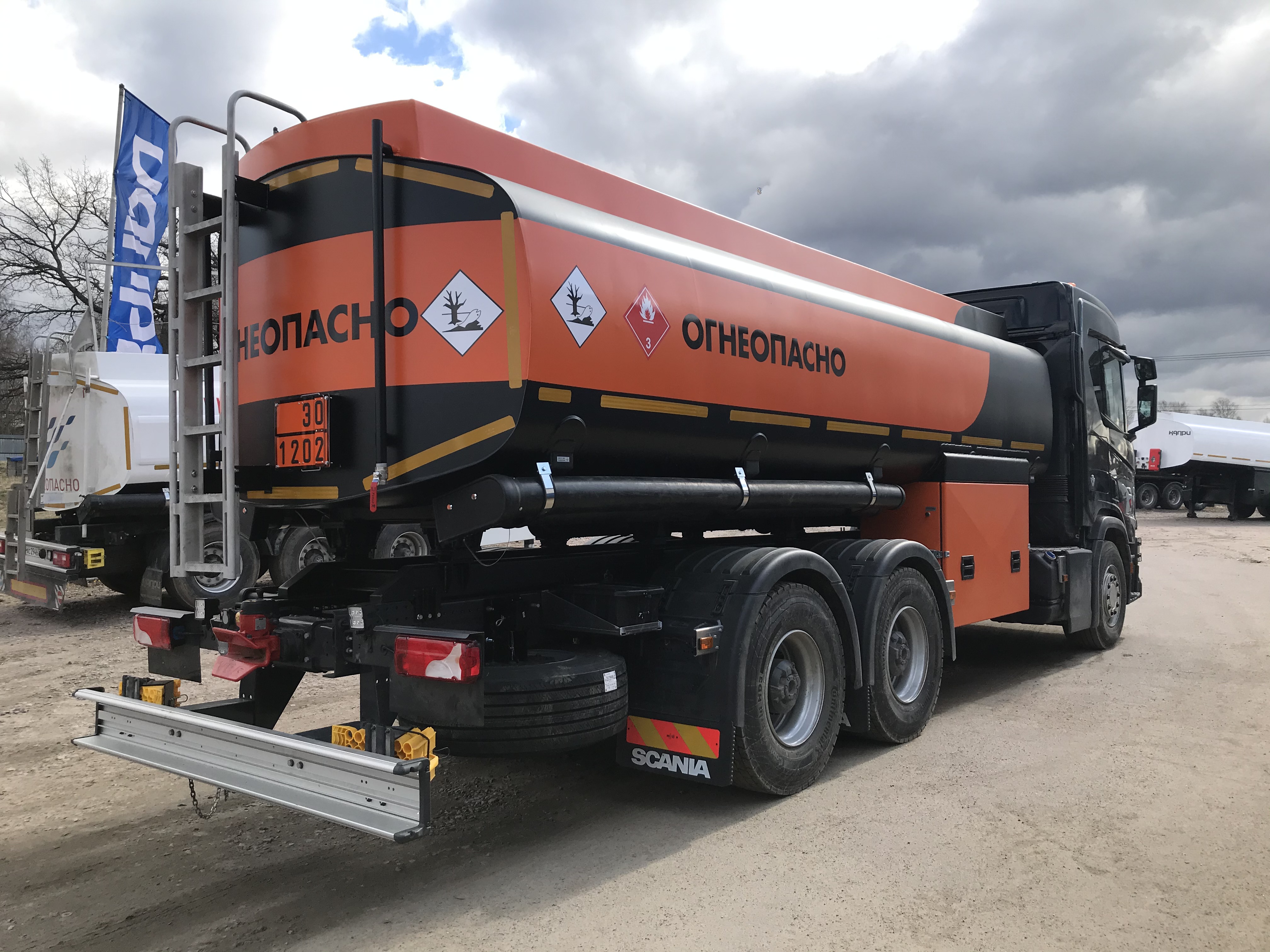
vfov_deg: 49.7
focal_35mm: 28
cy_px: 476
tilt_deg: +1.7
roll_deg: +0.5
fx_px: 1027
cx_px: 635
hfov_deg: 63.4
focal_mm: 3.99
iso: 20
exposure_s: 1/1198
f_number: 1.8
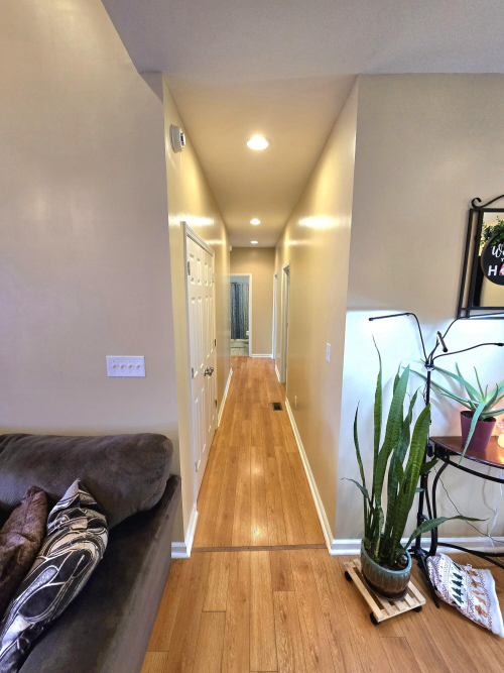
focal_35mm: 13
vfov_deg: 106.2
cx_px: 252
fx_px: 252
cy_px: 336
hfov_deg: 89.9
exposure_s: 1/60.2
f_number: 2.2
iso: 200
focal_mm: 2.2
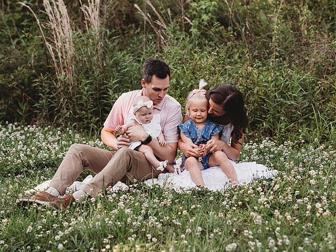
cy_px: 126
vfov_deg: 14.4
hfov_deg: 19.1
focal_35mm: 103
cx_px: 165
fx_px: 1000
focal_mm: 85
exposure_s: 1/200
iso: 100
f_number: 2.8
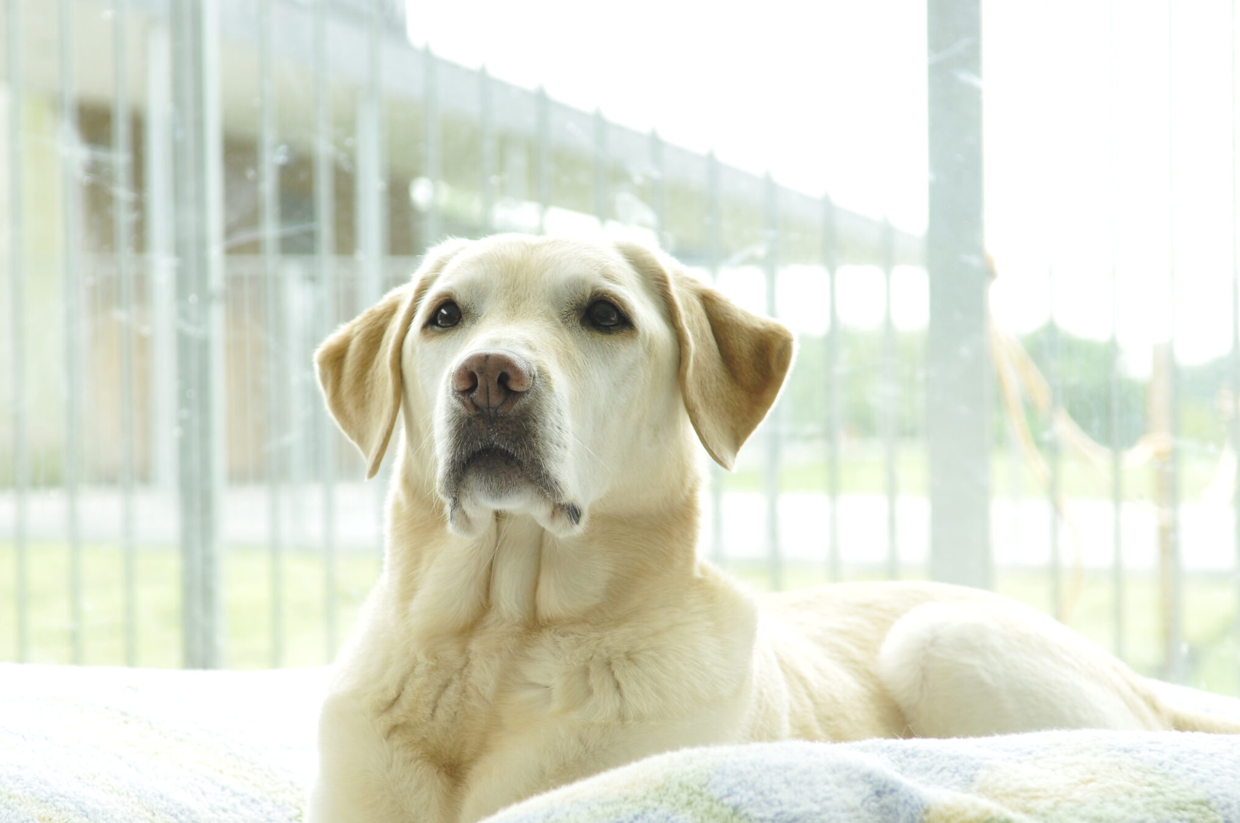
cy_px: 460
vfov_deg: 13.0
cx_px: 539
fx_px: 3599
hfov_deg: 19.5
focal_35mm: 105
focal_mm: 55
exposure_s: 1/100
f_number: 4
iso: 200
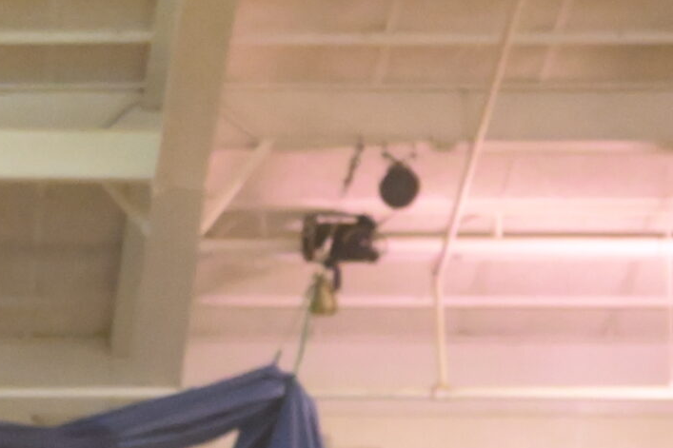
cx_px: -363
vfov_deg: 6.0
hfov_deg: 8.8
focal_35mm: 228
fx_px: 4261
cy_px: 657
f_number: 2.8
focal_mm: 42
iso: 8000
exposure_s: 1/500
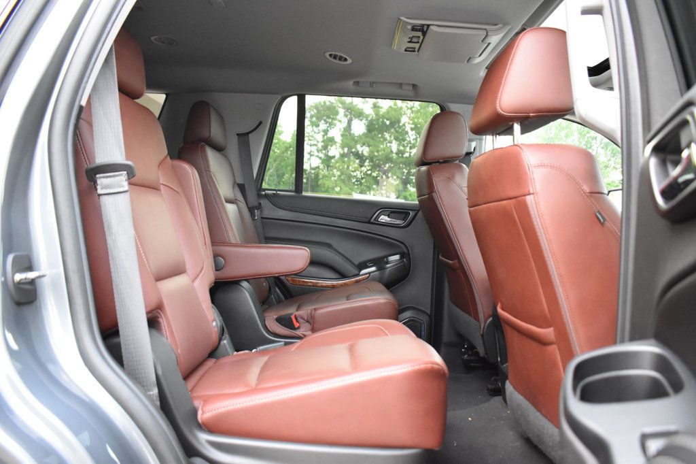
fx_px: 522
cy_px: 232
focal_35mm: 27
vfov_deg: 47.9
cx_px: 348
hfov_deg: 67.4
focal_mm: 18
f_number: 3.5
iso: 3200
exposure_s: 1/50
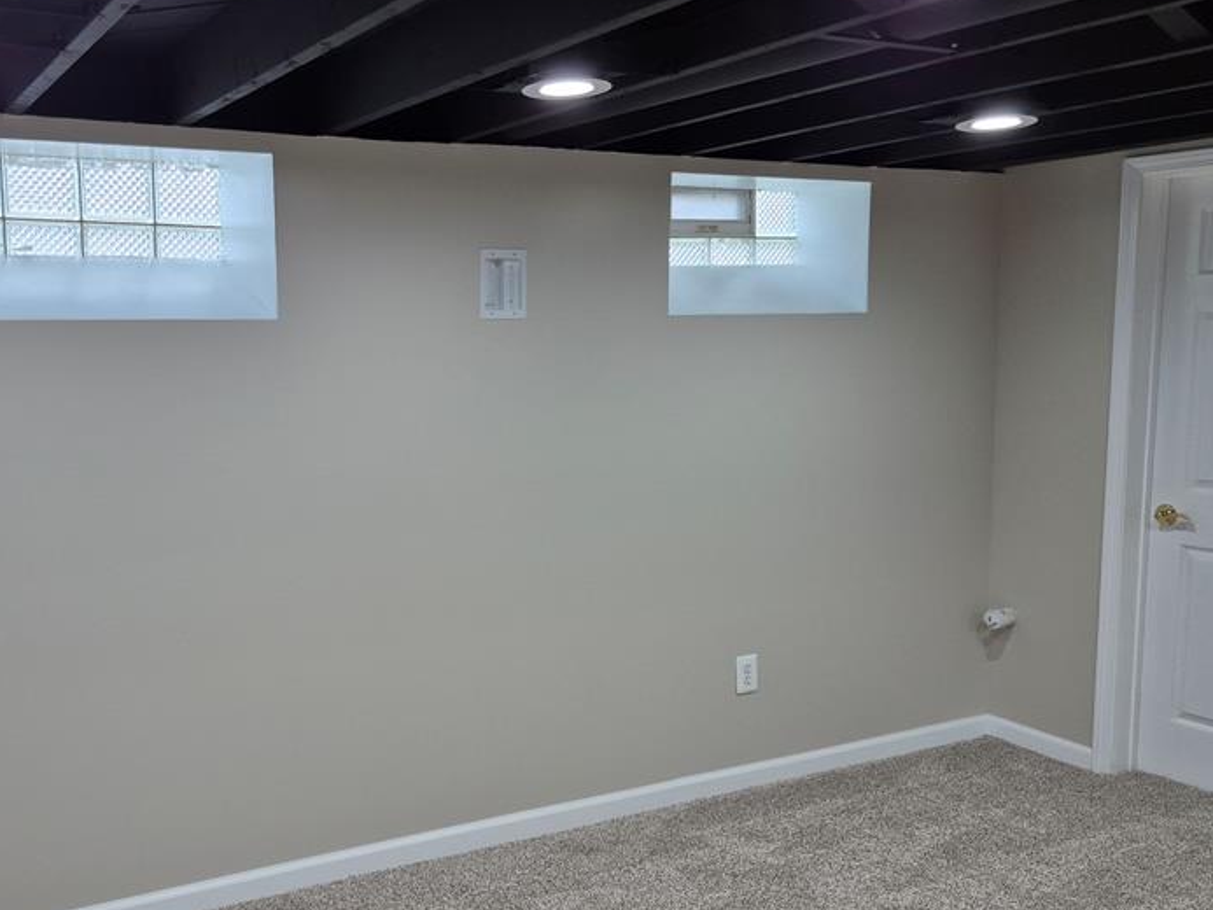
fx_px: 1192
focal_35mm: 34
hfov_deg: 52.7
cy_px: 478
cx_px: 387
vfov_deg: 41.8
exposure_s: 1/120
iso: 125
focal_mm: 5.4
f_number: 1.8
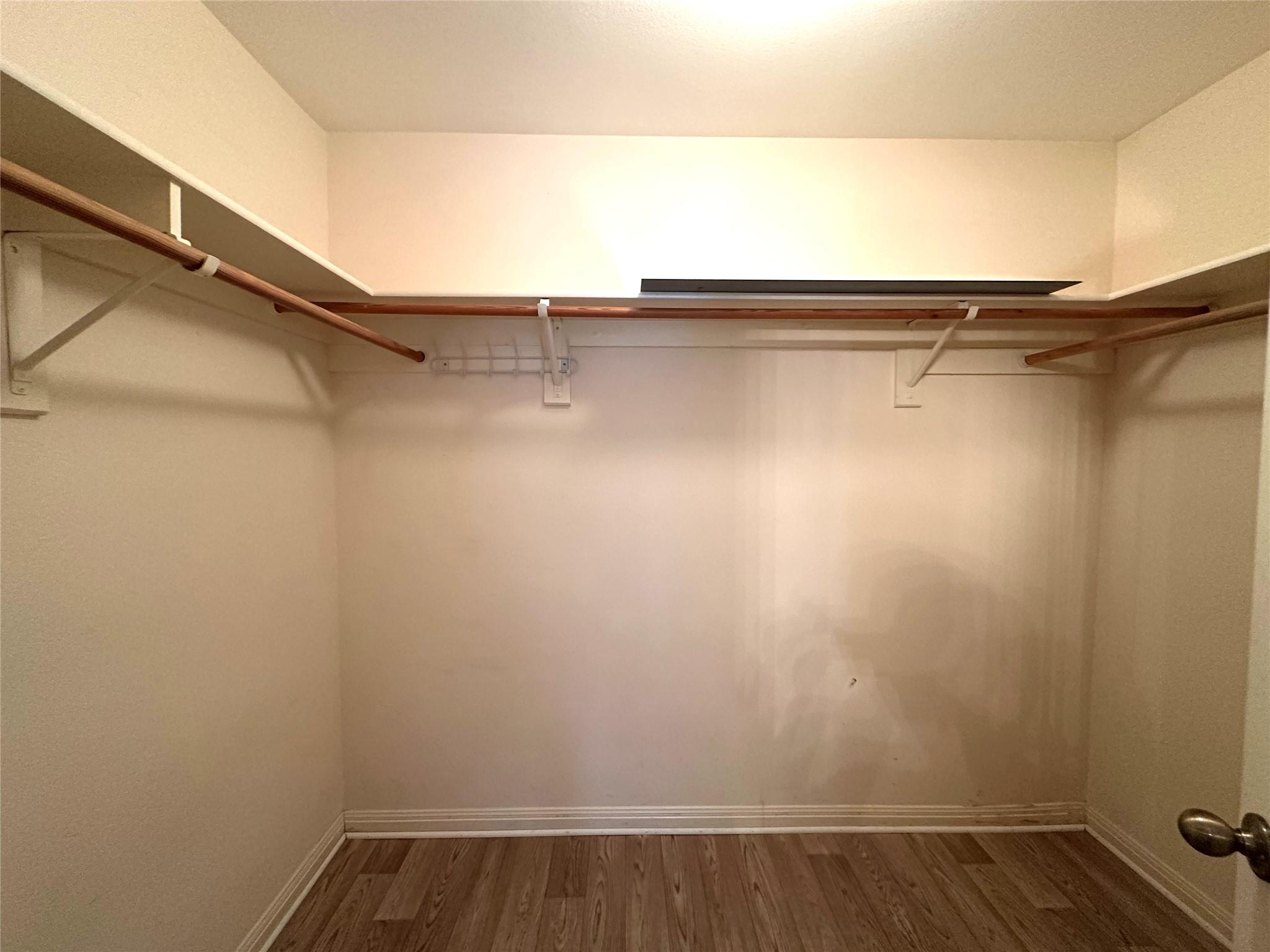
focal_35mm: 14
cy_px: 476
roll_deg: +0.2
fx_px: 514
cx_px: 635
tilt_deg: -1.9
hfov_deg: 102.1
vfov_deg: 85.7
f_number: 2.2
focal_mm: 2.22
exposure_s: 1/60
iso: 500
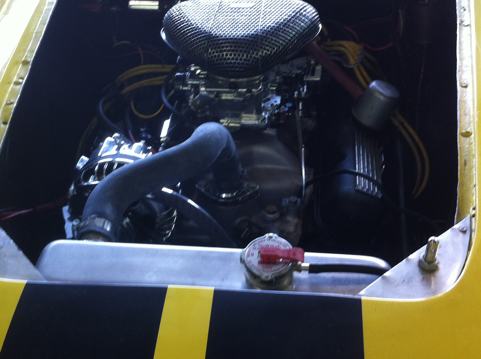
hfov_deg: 35.6
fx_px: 749
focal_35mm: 54
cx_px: 219
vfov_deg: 26.9
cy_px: 143
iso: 100
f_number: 2.8
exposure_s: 1/40
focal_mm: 3.85
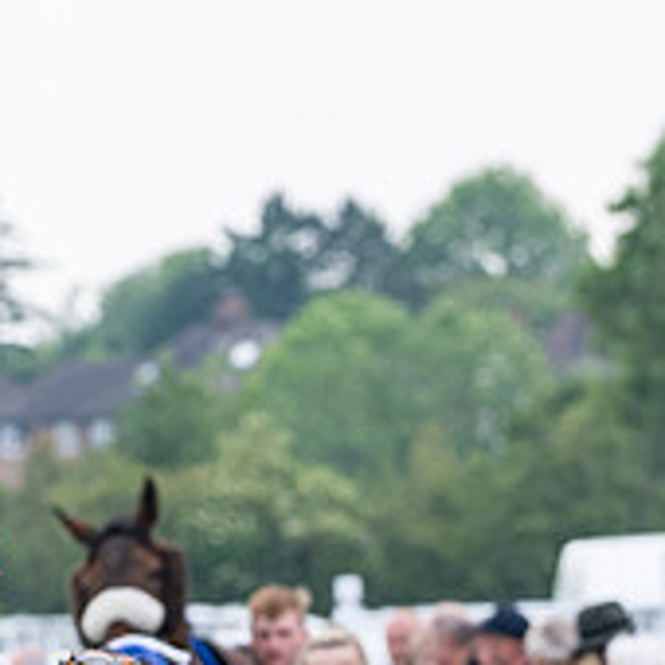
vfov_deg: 2.6
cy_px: 837
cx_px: 56
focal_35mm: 684
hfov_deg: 2.6
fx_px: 14866
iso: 400
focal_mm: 135
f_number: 5.6
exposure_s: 1/400
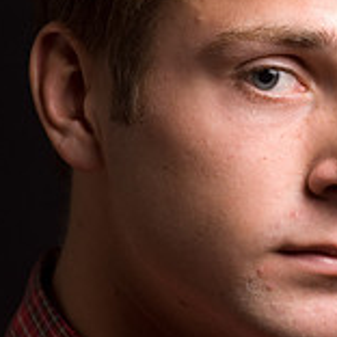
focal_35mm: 533
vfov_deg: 3.3
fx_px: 5873
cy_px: 177
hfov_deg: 3.3
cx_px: 278
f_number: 7.1
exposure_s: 1/200
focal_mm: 145
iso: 100
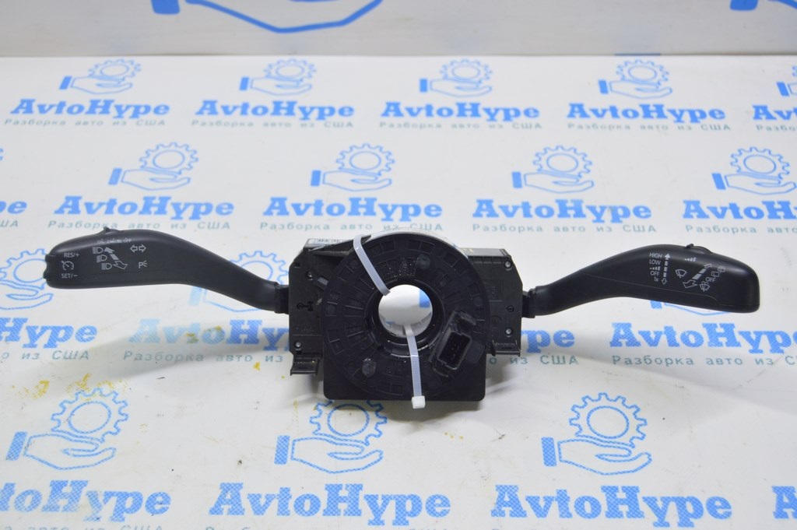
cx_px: 398
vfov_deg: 29.8
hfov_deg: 43.6
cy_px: 265
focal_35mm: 45
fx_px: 995
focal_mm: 30
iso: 400
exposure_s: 1/20
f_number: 5.6
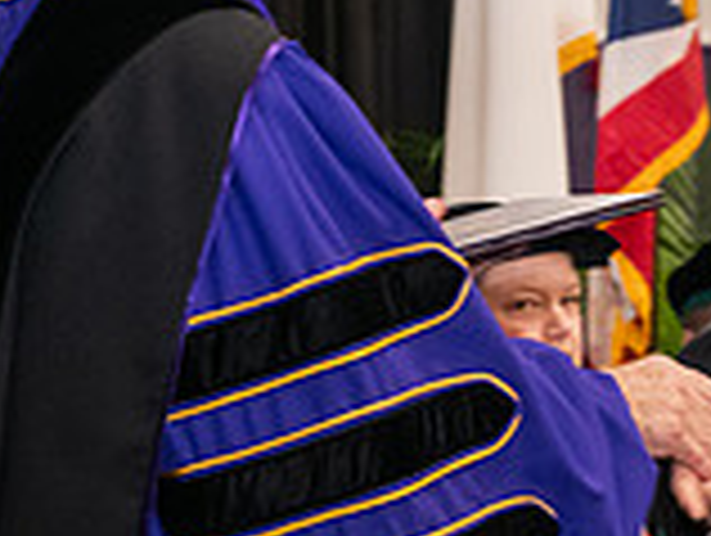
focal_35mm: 233
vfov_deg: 6.4
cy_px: 128
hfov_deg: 8.5
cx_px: 639
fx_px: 4793
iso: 2500
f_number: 5
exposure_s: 1/125
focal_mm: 66
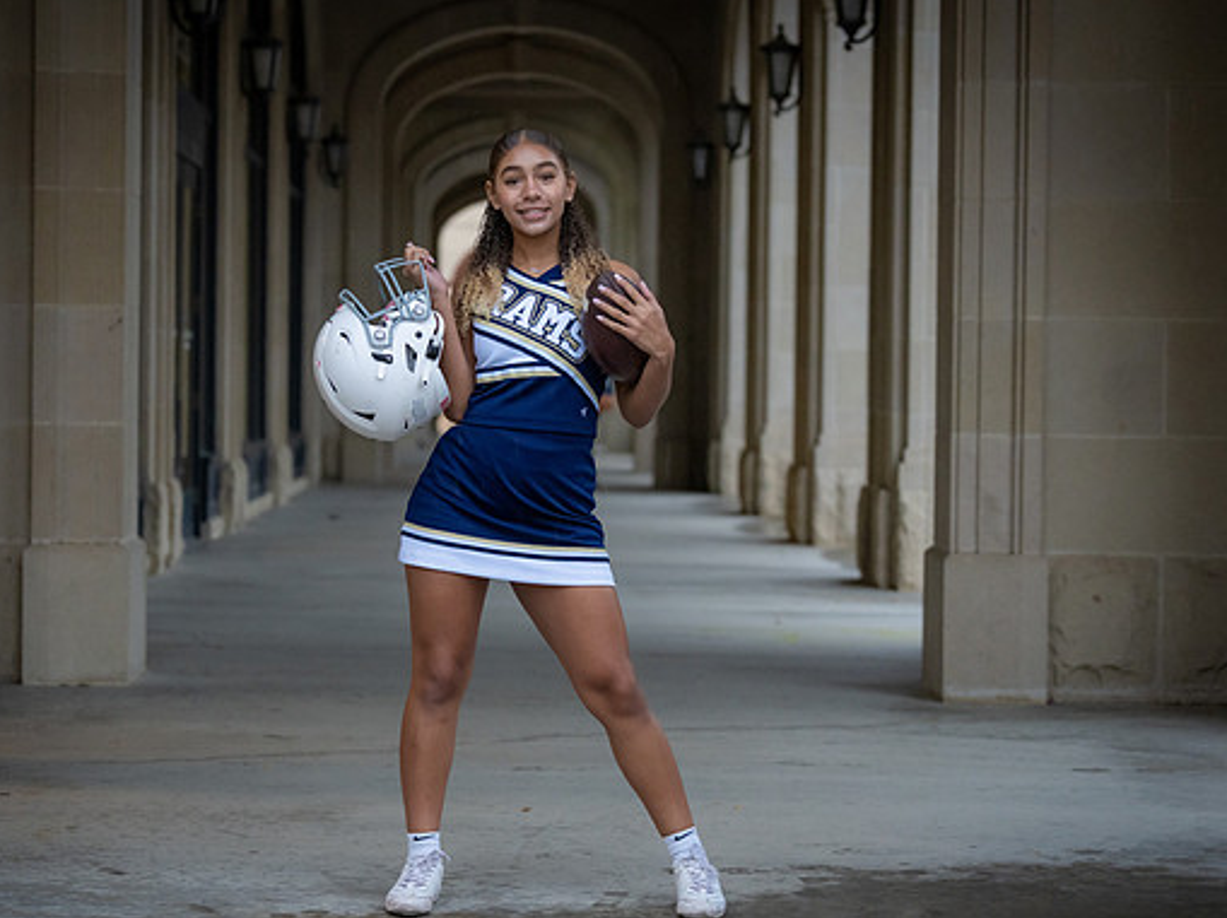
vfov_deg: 17.0
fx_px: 3082
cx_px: 544
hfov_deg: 22.5
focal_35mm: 87
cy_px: 448
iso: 2500
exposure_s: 1/250
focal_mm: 70
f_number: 2.8
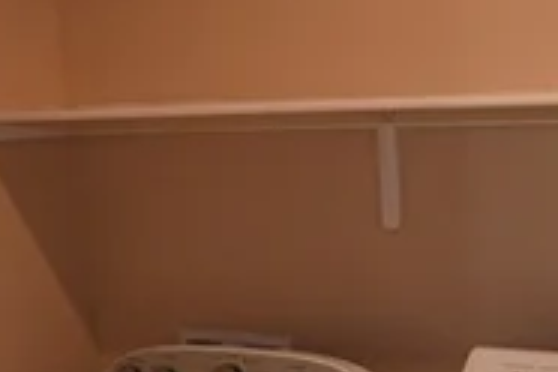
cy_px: 446
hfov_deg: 25.6
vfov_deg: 16.9
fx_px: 1193
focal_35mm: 77
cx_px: 486
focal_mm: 14
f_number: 4
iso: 1250
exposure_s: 1/60
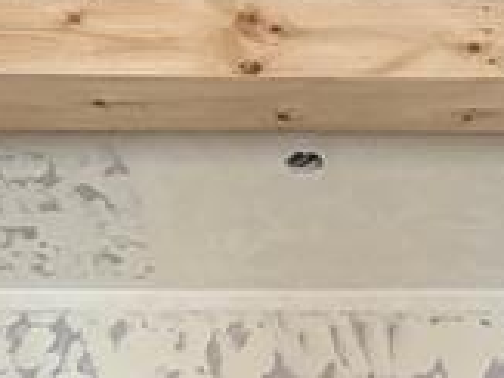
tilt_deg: +23.1
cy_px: 428
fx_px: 1280
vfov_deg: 16.2
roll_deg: +1.8
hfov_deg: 22.2
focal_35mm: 88
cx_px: 328
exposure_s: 1/121
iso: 200
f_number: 2.2
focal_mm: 2.22
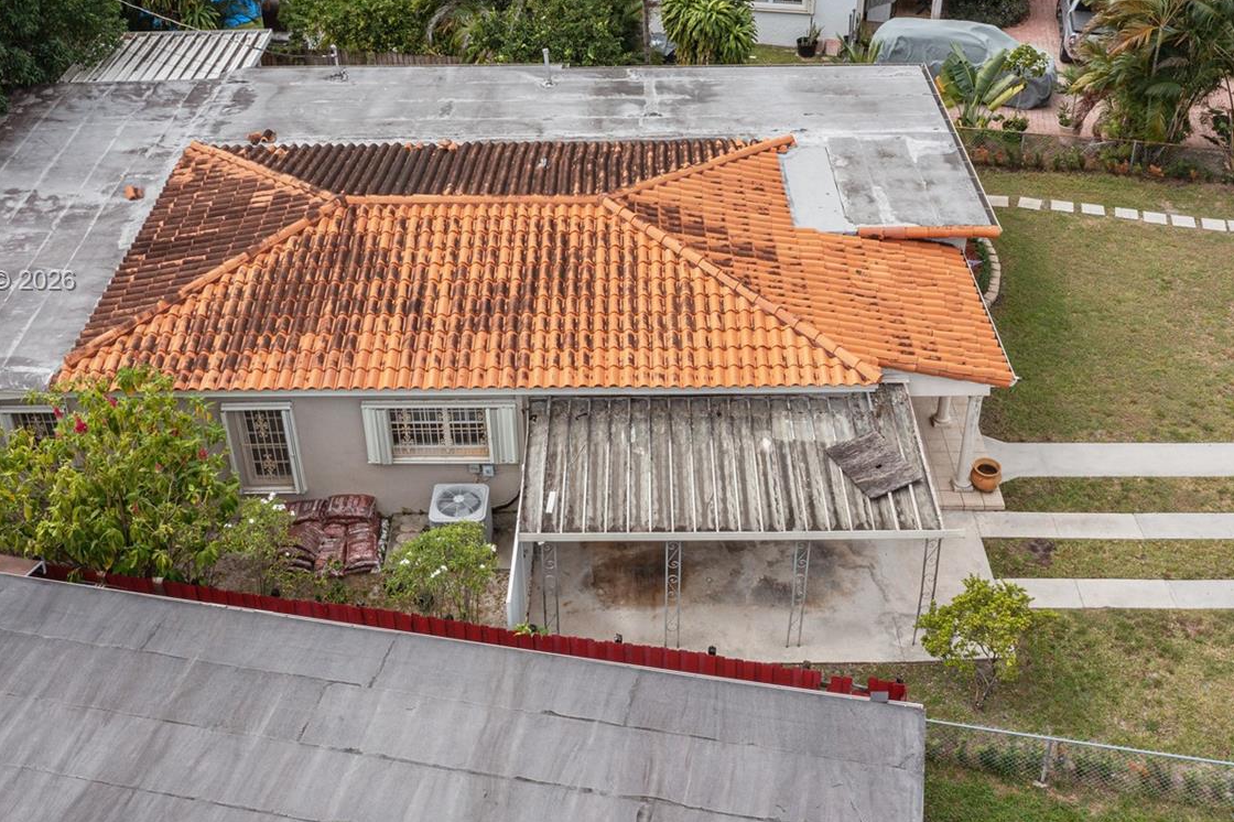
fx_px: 1371
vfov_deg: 33.1
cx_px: 614
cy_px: 283
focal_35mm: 40
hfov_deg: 48.5
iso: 100
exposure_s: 1/500
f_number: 5.6
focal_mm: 10.26
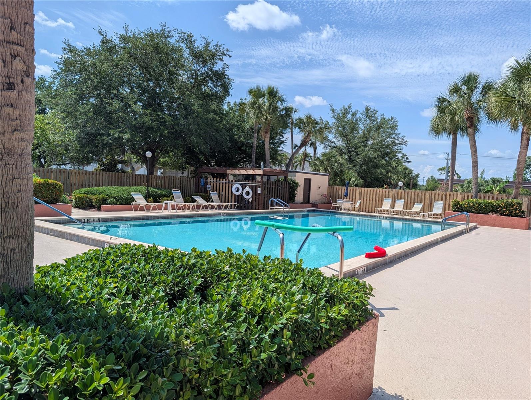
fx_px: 369
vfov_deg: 56.9
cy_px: 200
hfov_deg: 71.5
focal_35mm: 24
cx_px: 266
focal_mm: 6.9
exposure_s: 1/1408
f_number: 1.68
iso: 20
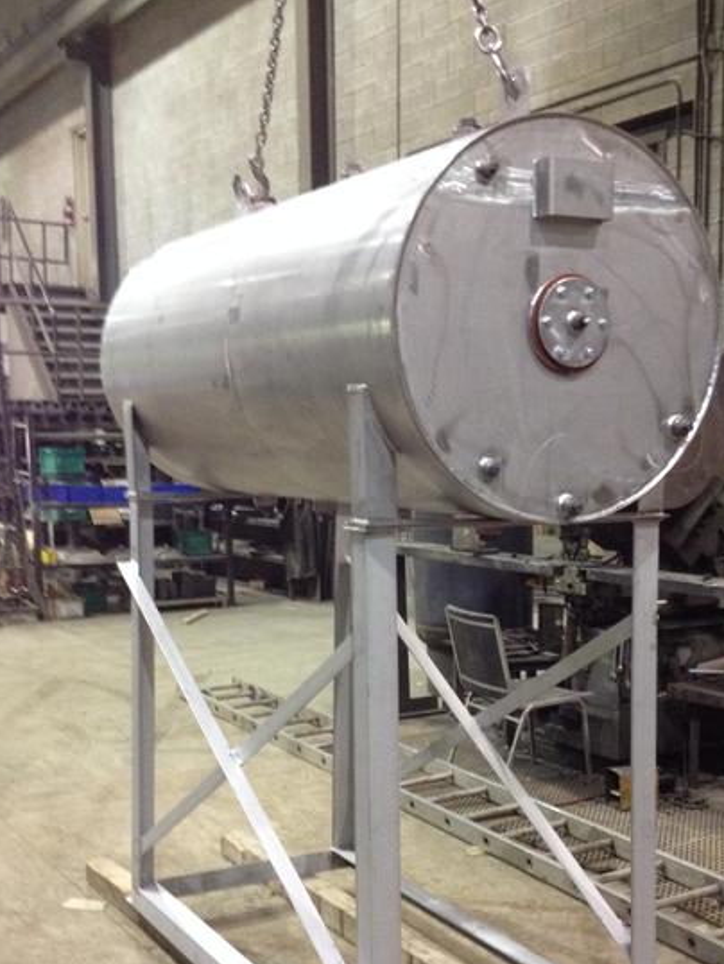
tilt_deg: -5.4
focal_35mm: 52
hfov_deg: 28.0
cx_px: 423
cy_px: 597
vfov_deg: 36.6
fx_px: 1449
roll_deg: +1.4
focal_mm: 4.28
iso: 250
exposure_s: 1/20
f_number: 2.4
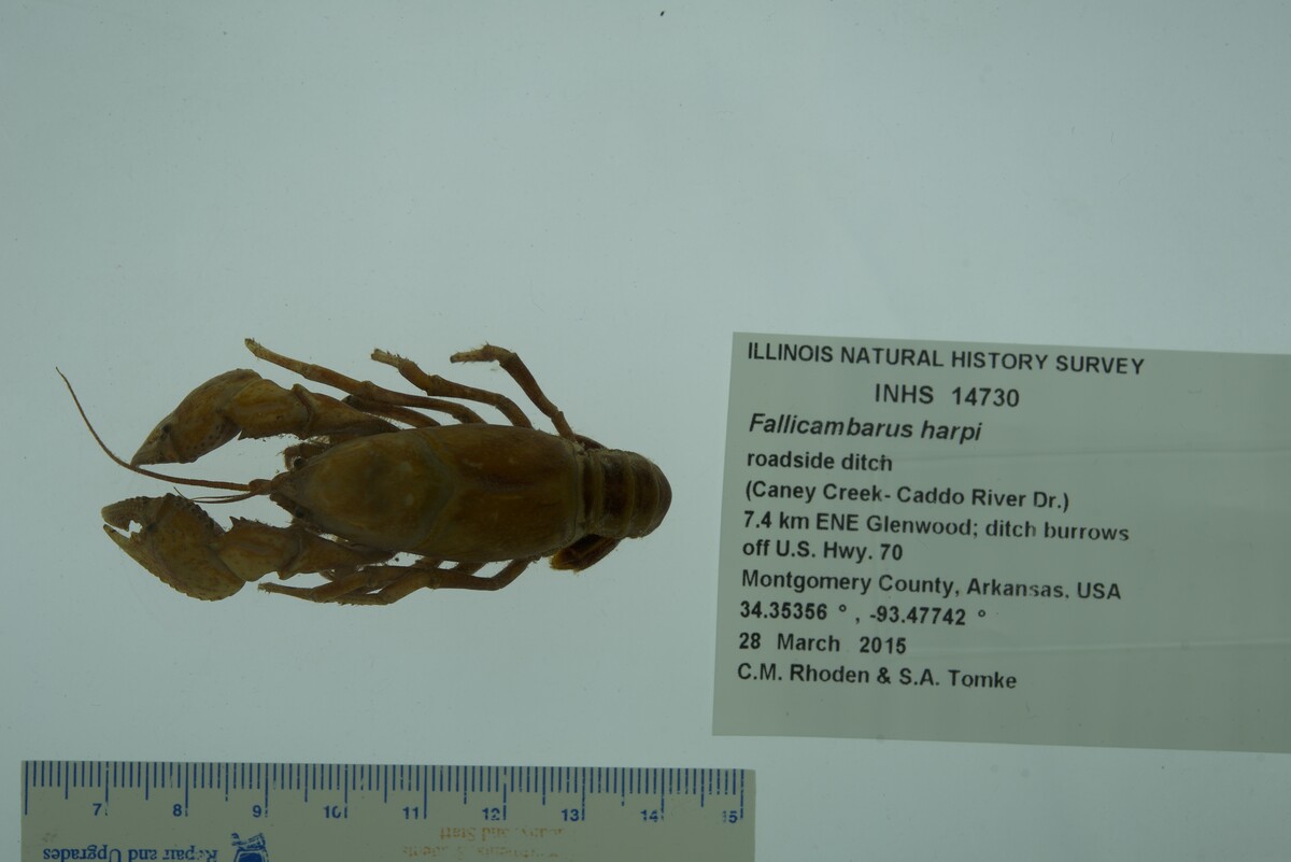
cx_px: 646
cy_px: 431
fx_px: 2152
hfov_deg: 33.4
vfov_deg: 22.6
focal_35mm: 60
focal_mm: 60
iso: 50
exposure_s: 1/100
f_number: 9
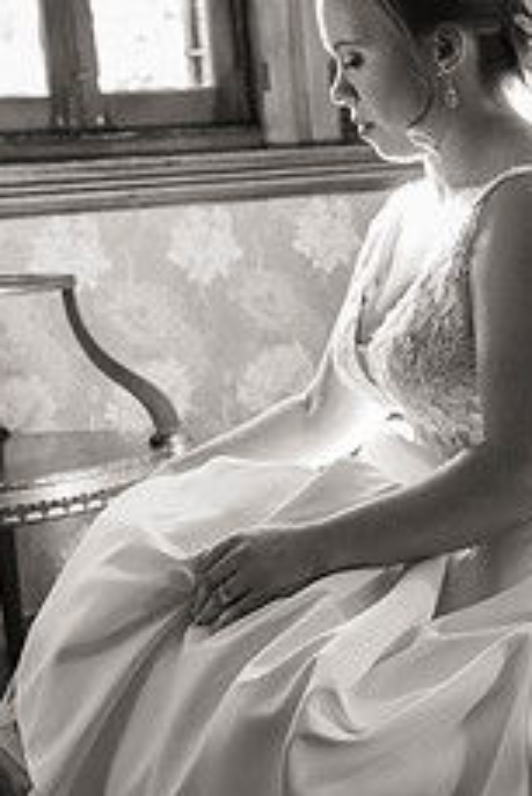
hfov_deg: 16.8
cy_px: 422
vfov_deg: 25.0
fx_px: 1793
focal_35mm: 81
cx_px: 414
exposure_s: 1/160
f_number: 2.8
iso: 1600
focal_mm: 32
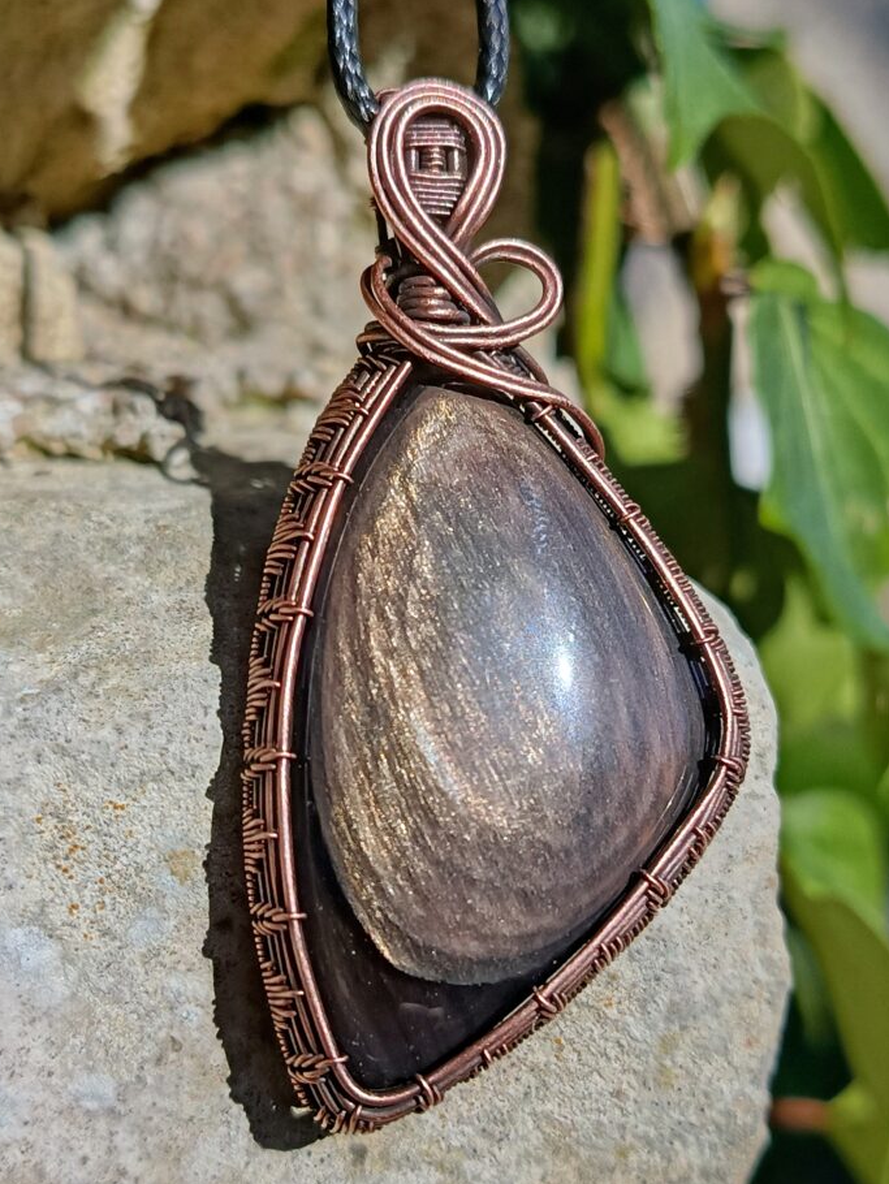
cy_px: 638
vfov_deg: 35.5
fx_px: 1848
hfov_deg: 27.0
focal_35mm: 54
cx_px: 458
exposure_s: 1/643
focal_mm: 5.24
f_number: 1.7
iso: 51
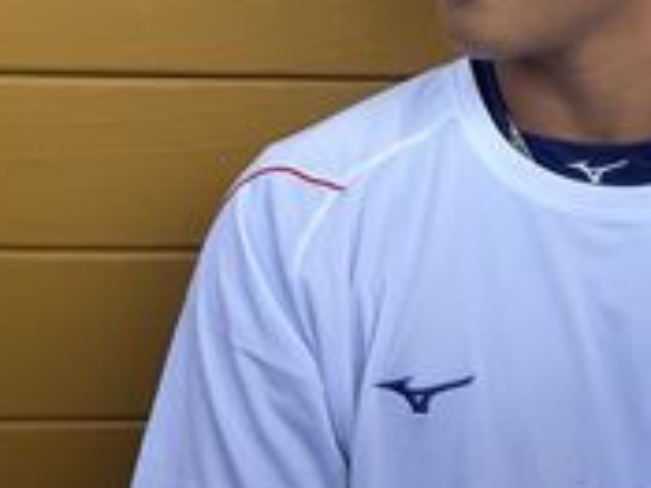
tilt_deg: -9.4
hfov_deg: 34.0
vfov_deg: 25.7
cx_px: 513
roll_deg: -1.3
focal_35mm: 55
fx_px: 1034
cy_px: 56
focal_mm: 6.76
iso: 80
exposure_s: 1/497
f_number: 1.78
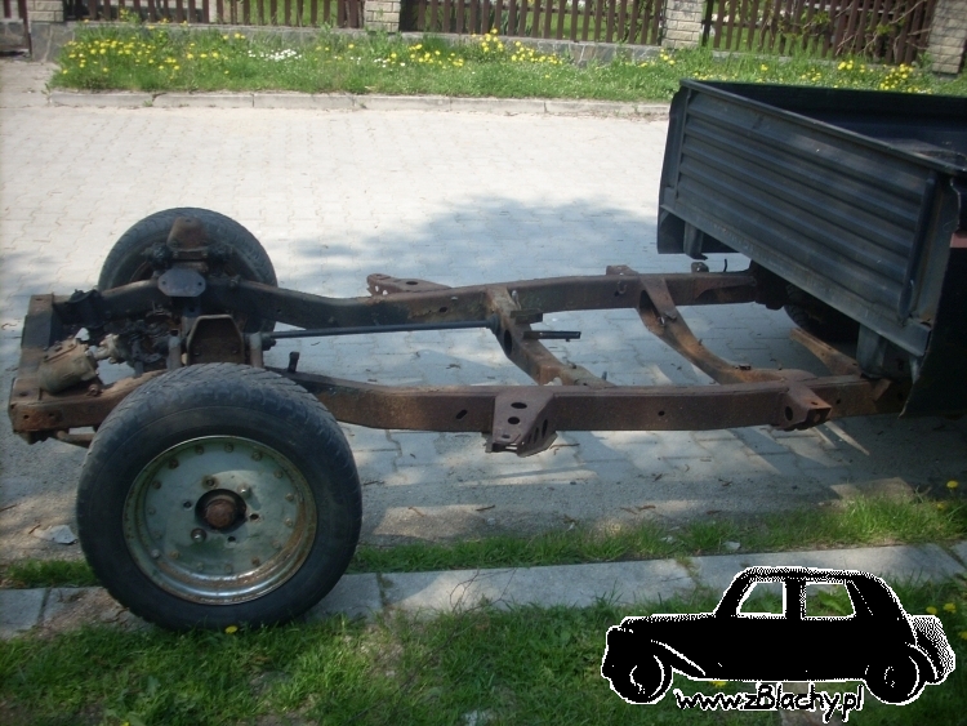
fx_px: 1034
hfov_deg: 50.1
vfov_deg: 38.7
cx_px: 484
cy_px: 363
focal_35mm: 37
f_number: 5.6
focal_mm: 6.2
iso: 64
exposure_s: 1/136
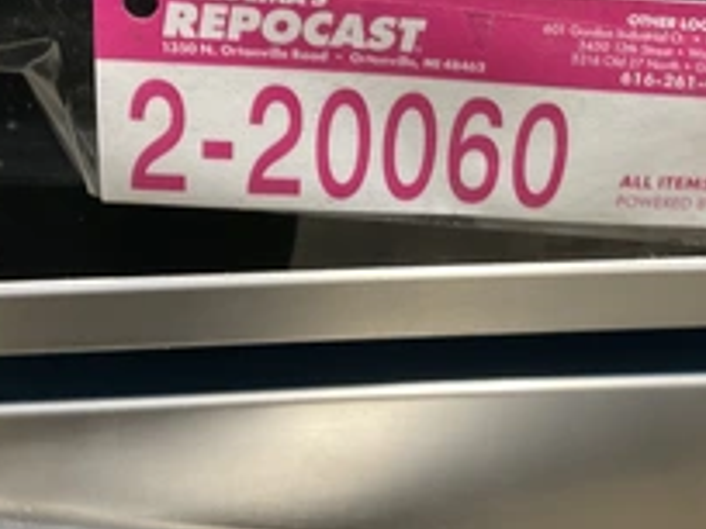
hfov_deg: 33.5
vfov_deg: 25.5
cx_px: 474
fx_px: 1163
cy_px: 176
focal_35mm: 57
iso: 200
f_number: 1.8
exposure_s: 1/40
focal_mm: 3
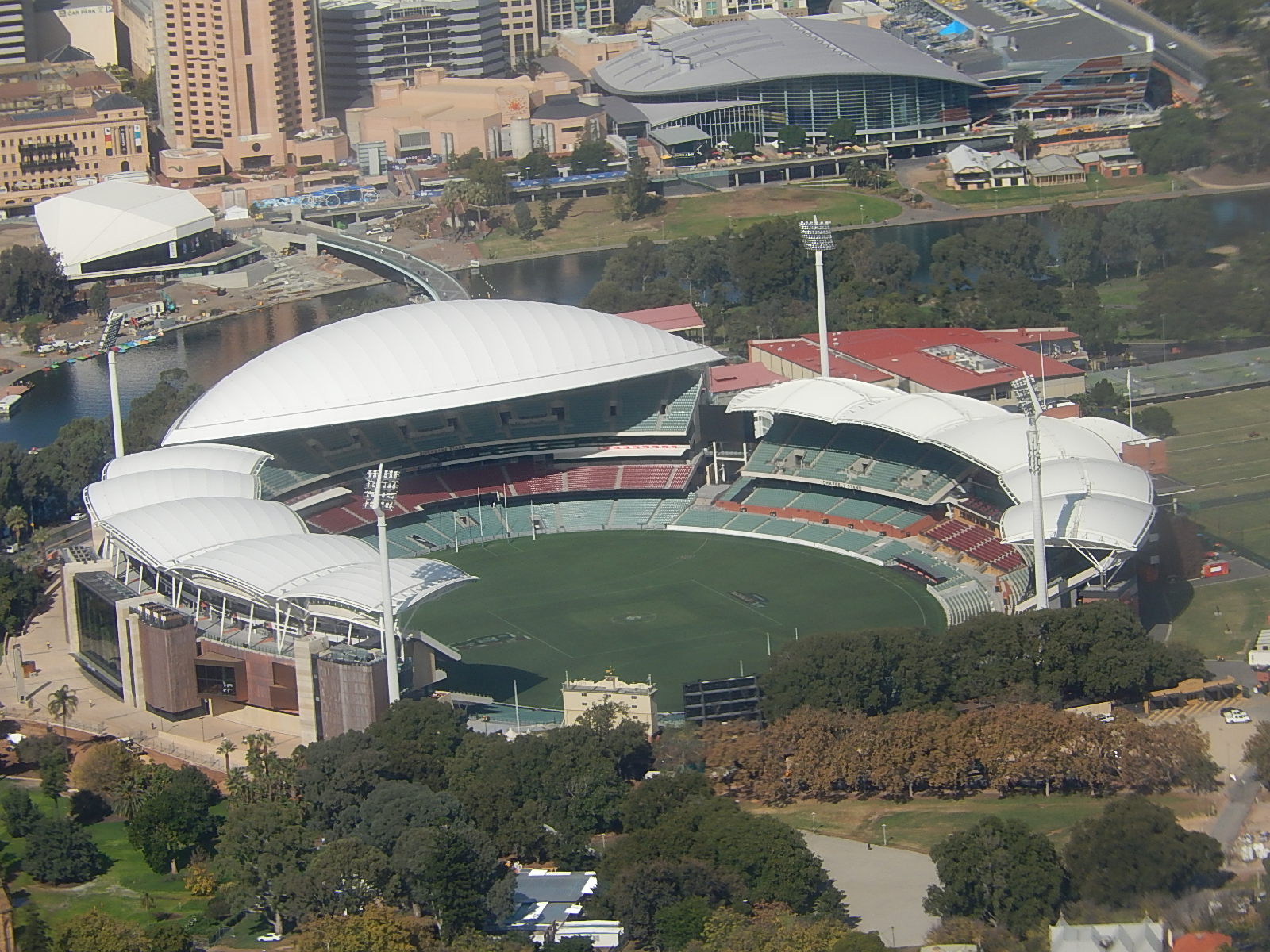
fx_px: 6787
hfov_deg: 10.7
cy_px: 476
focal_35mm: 185
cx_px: 635
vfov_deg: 8.0
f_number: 5.7
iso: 125
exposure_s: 1/500
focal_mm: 33.3
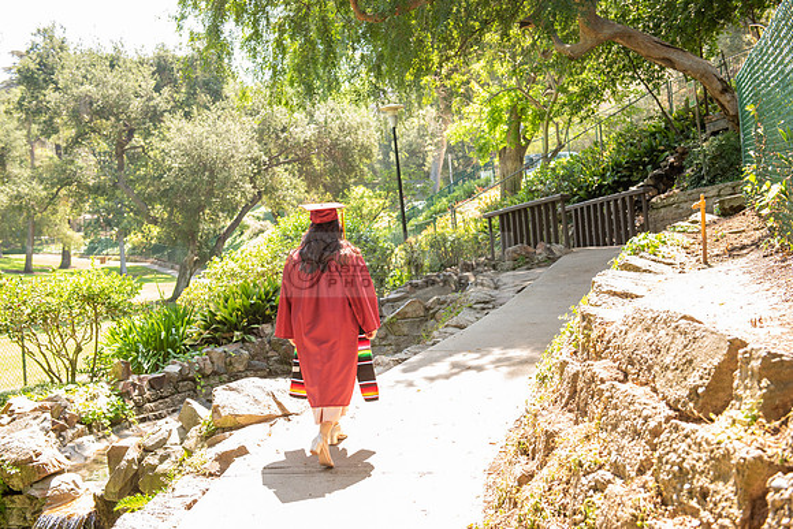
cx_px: 396
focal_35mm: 44
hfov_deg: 44.5
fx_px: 969
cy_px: 264
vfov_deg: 30.5
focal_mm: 44
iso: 400
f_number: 5
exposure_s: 1/160
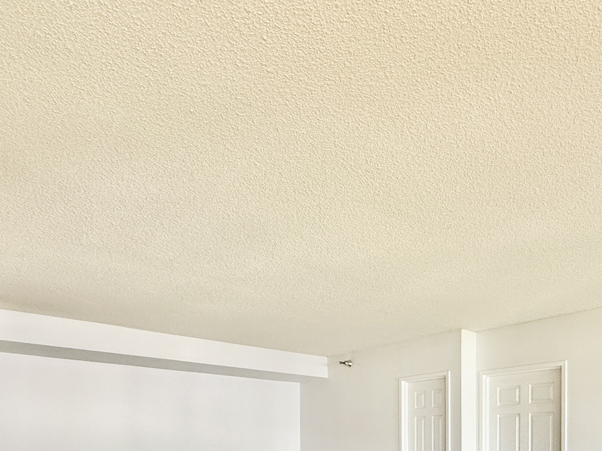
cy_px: 452
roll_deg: -0.4
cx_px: 406
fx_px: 504
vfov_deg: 41.8
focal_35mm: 29
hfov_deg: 60.1
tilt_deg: -0.4
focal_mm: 2.22
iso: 250
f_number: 2.2
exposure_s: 1/60
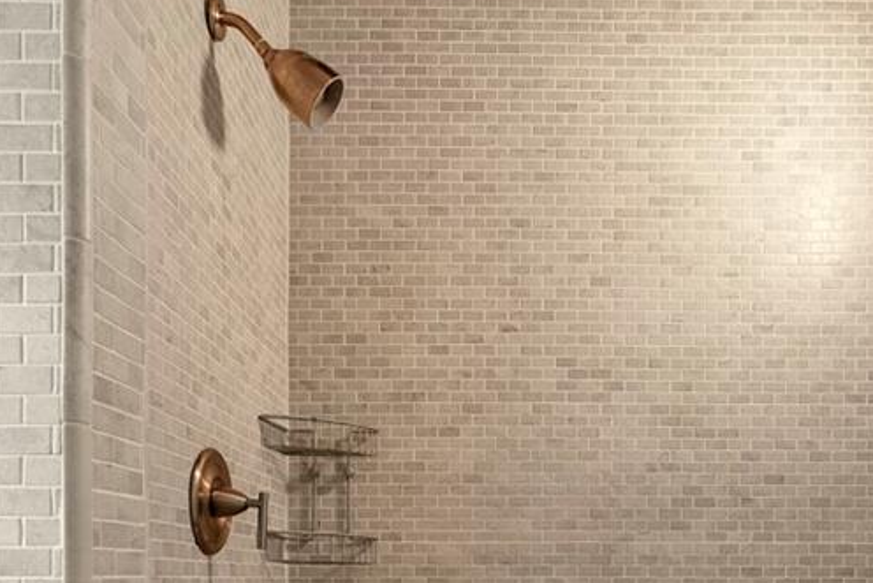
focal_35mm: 33
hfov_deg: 56.7
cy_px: 572
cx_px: 528
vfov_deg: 36.3
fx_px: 800
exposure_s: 1/2
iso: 500
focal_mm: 16
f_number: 8
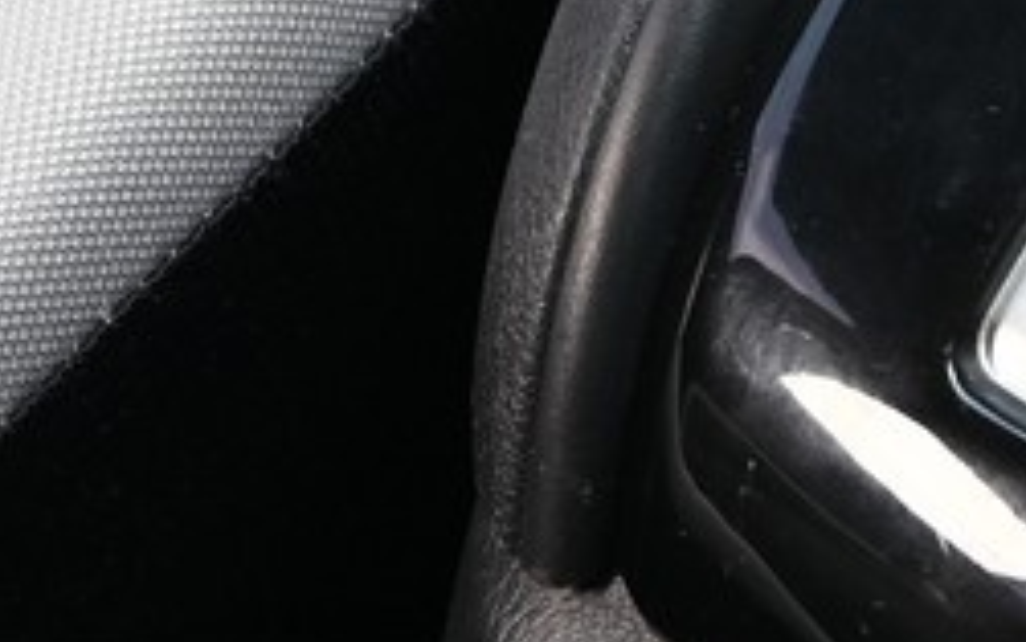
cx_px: 1713
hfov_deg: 9.2
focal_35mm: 219
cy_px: -681
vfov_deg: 5.8
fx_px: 6125
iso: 400
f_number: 5.6
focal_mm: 33
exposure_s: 1/45
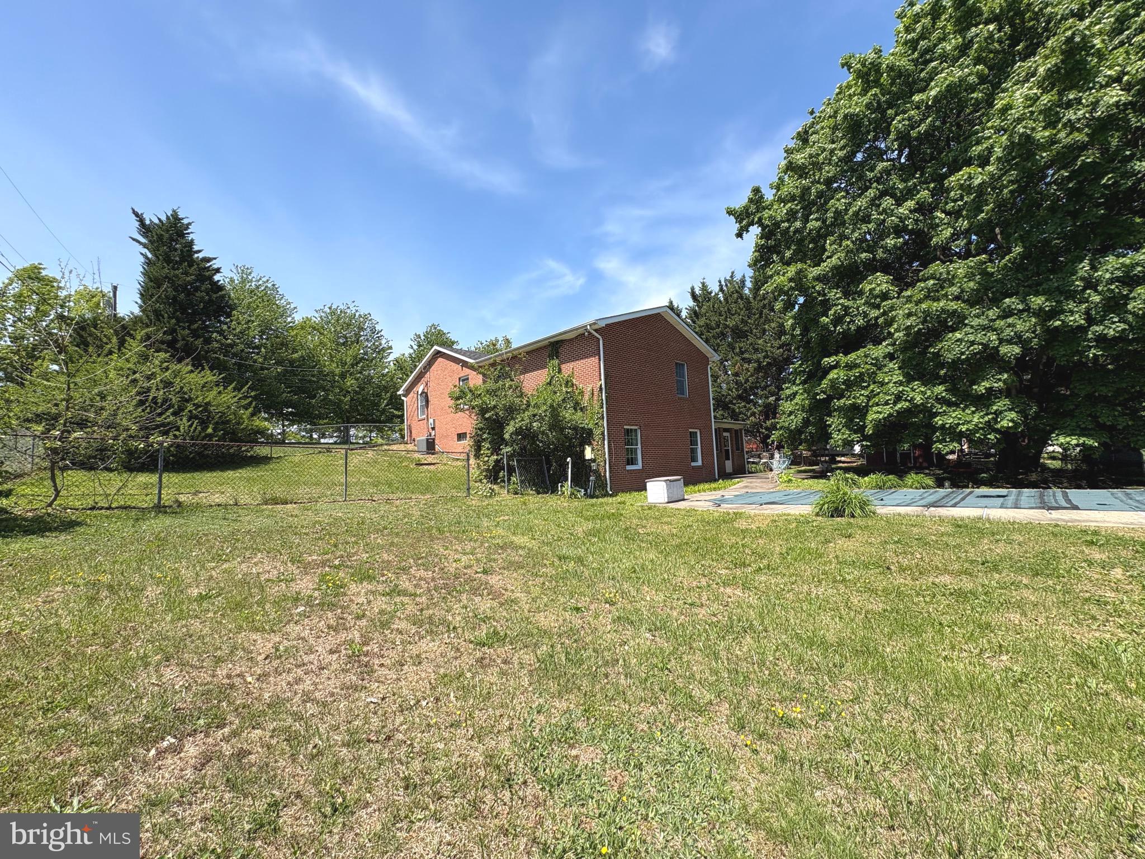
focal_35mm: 14
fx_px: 463
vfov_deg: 85.7
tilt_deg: +4.9
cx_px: 572
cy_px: 430
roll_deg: +3.7
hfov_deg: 102.1
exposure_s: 1/1256
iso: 50
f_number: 2.2
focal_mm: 2.22
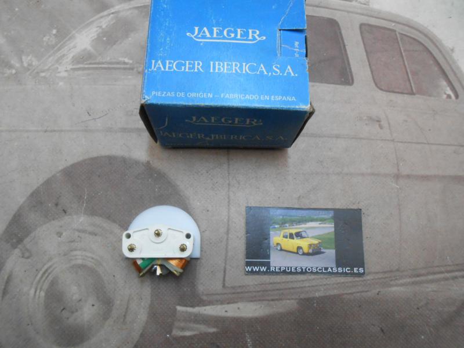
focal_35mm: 26
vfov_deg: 53.1
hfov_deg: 67.3
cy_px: 174
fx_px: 349
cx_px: 232
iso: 400
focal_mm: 4.6
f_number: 3.5
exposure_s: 1/25
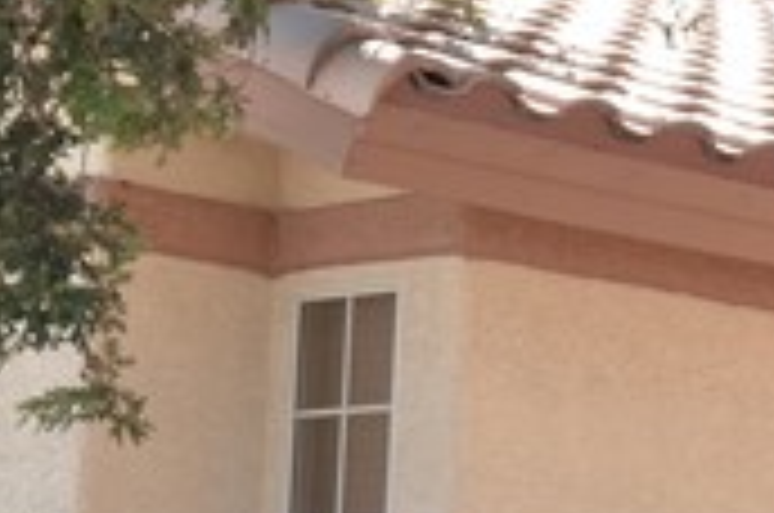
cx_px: 848
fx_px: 3670
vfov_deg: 8.0
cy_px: 403
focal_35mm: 171
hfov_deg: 11.9
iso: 200
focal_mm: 18
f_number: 6.3
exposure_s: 1/160
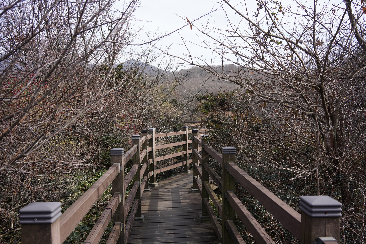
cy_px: 122
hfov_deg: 54.4
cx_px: 183
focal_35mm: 35
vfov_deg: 37.9
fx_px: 356
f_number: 9
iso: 100
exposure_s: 1/100
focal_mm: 35
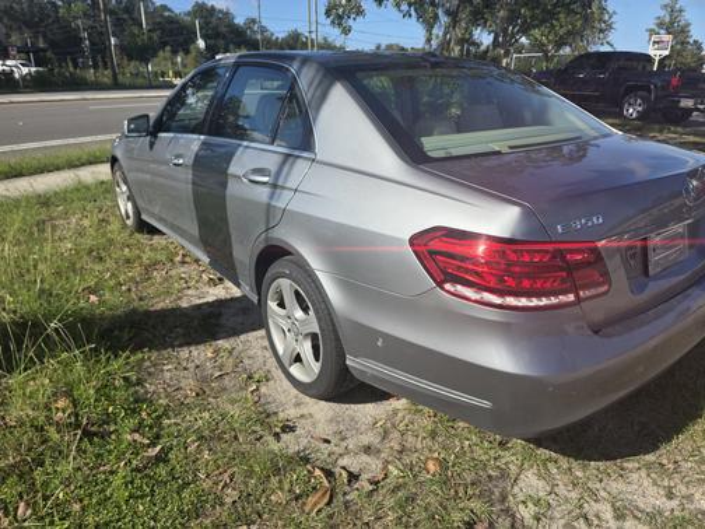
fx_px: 468
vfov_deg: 58.9
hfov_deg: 73.9
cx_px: 352
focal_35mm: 23
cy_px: 264
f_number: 1.7
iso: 80
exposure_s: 1/4539
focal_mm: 6.3
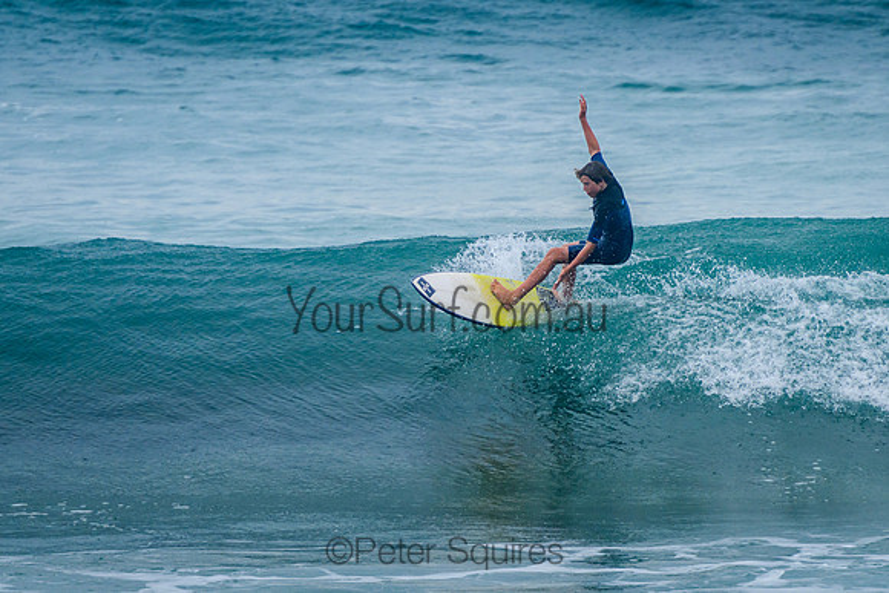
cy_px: 292
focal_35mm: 550
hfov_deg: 3.7
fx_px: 13593
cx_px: 537
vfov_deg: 2.5
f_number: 7.1
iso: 500
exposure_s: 1/2000
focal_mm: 400
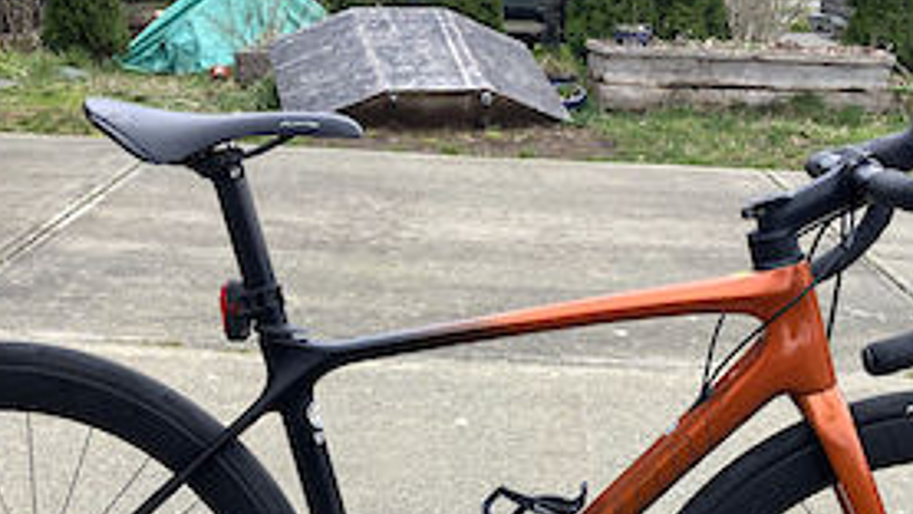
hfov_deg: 37.8
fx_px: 1332
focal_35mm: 55
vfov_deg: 21.6
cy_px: 414
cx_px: 488
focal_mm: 3.99
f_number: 1.8
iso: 32
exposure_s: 1/592
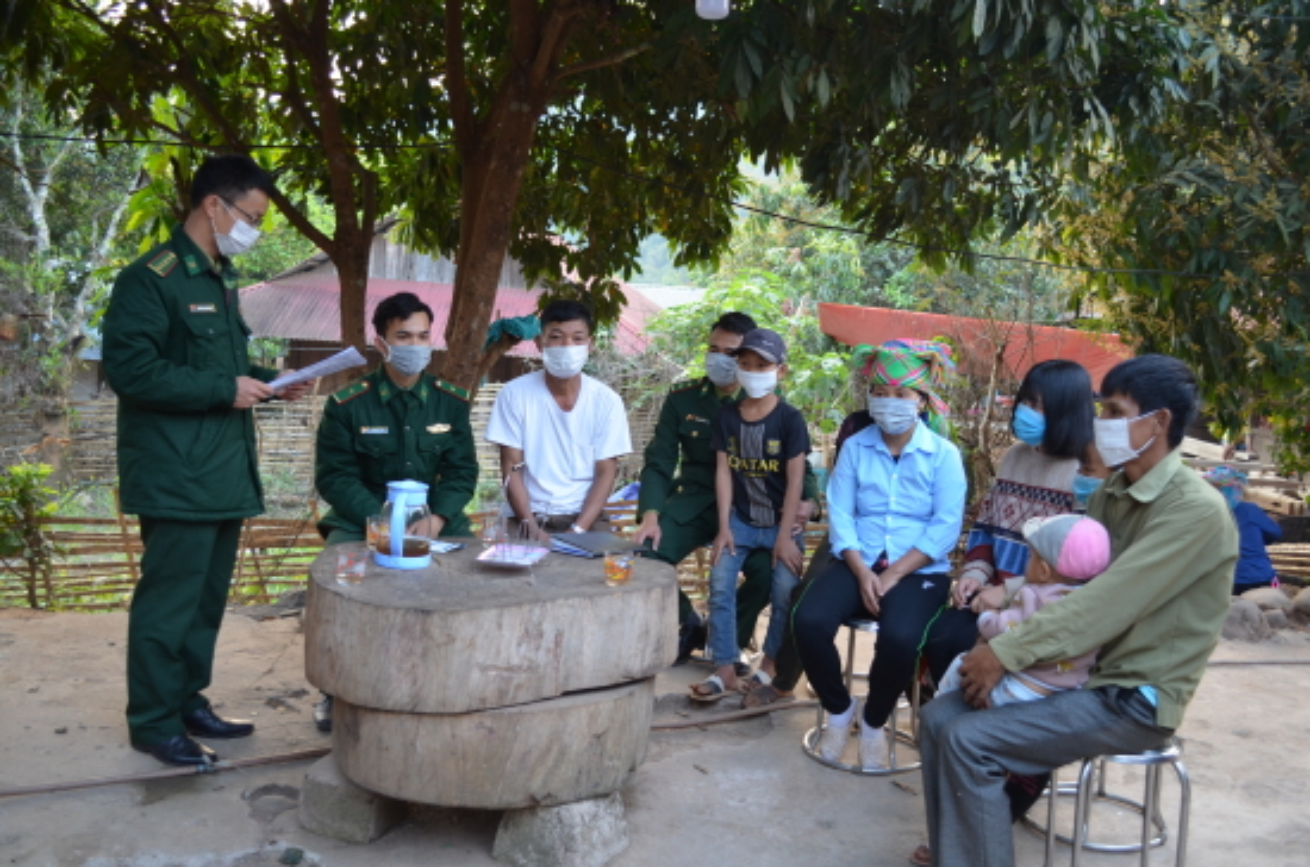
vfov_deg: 39.8
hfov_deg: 57.3
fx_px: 1198
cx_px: 655
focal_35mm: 33
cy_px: 434
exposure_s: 1/60
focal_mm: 22
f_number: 4
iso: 500
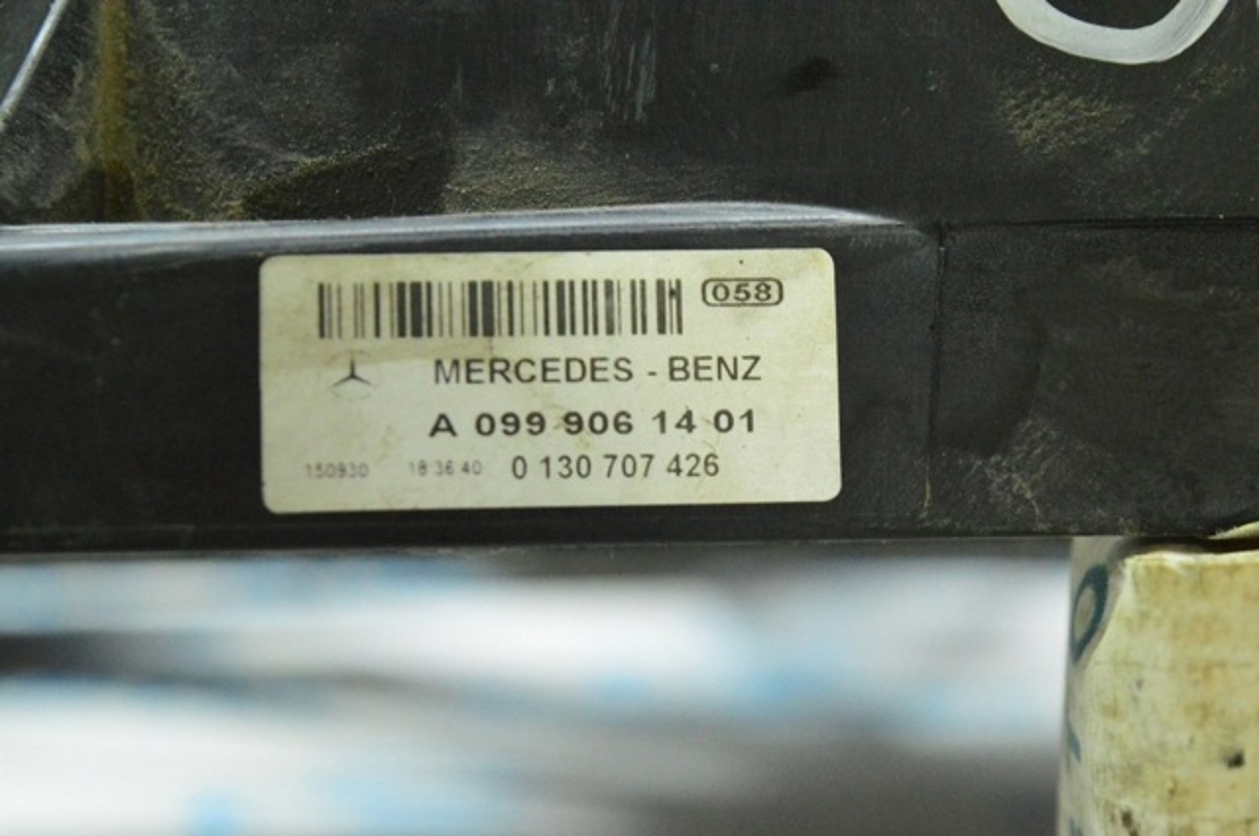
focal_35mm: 82
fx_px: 2882
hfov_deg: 24.6
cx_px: 630
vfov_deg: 16.5
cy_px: 418
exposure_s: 1/125
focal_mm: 55
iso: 6400
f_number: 5.6
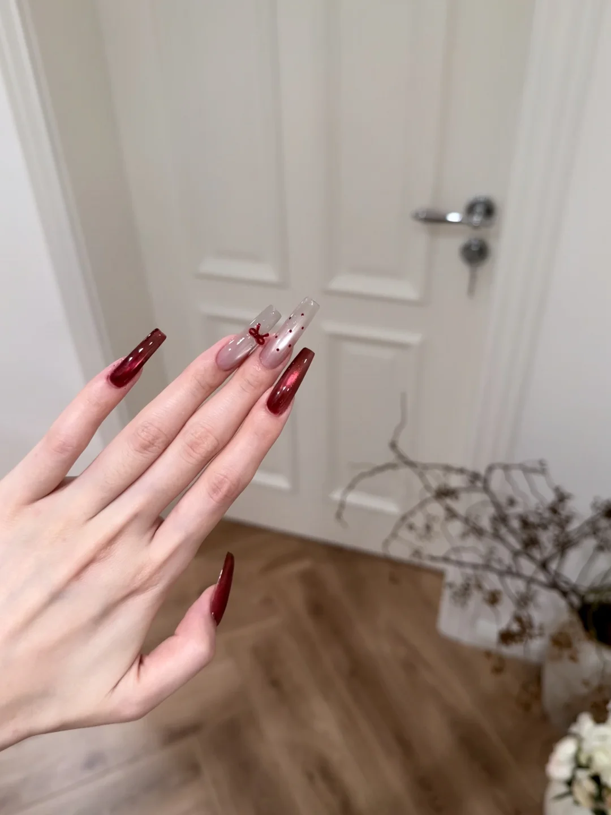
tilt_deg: -36.9
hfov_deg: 56.8
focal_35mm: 24
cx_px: 306
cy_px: 408
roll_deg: +1.7
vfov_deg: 71.6
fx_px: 565
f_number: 1.78
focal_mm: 6.76
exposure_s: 1/100
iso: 200
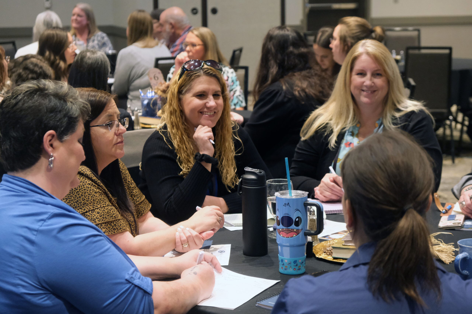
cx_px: 236
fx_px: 1088
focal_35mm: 83
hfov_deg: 24.5
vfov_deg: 16.5
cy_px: 157
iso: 3200
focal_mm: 55
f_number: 4
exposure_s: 1/60
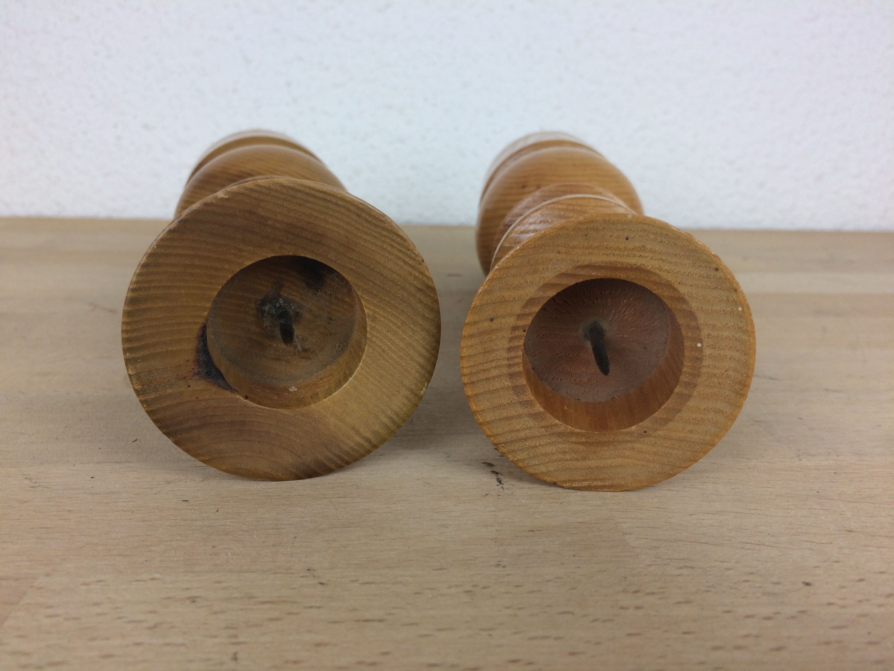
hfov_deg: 61.7
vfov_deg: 48.2
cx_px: 447
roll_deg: -1.5
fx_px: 749
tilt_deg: -14.4
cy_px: 336
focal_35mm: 29
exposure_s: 1/100
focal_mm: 4.15
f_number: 2.2
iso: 50
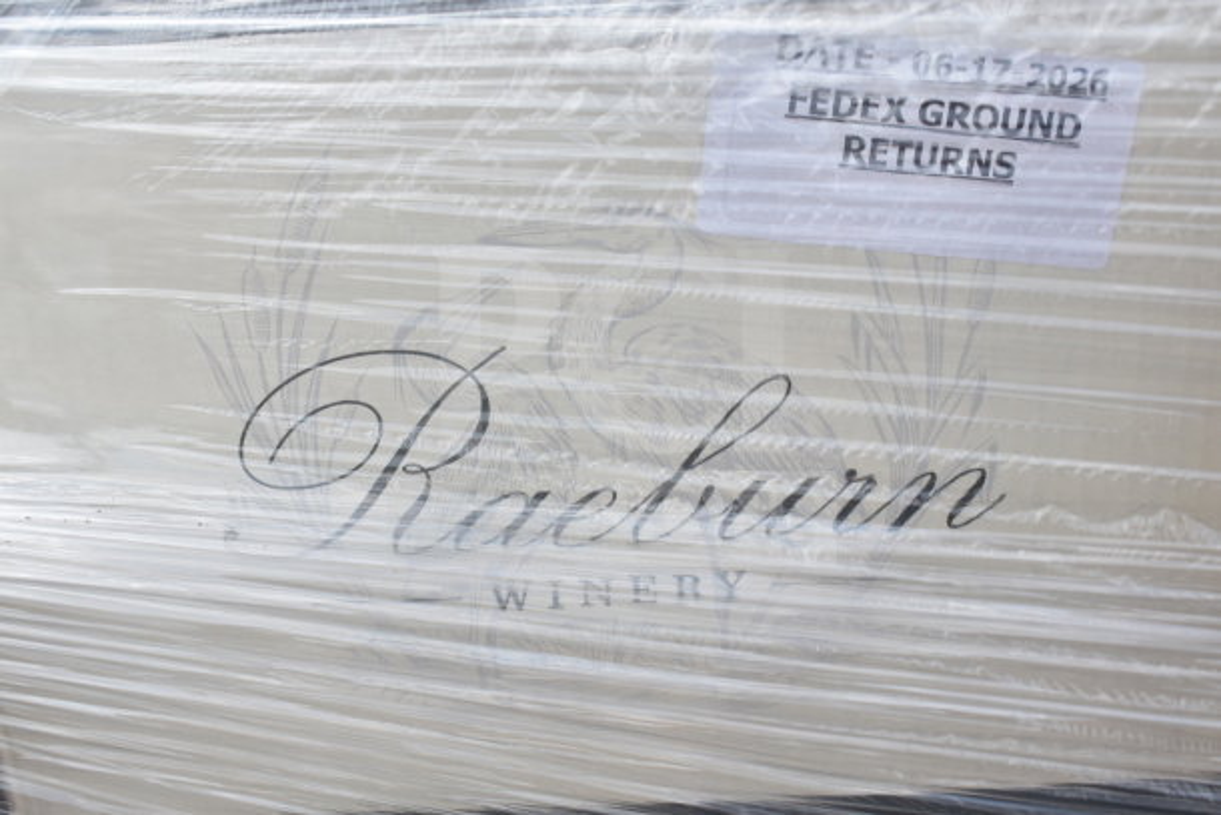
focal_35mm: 44
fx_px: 1476
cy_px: 408
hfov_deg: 45.0
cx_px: 610
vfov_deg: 30.9
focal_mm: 29
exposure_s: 1/200
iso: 200
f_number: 7.1
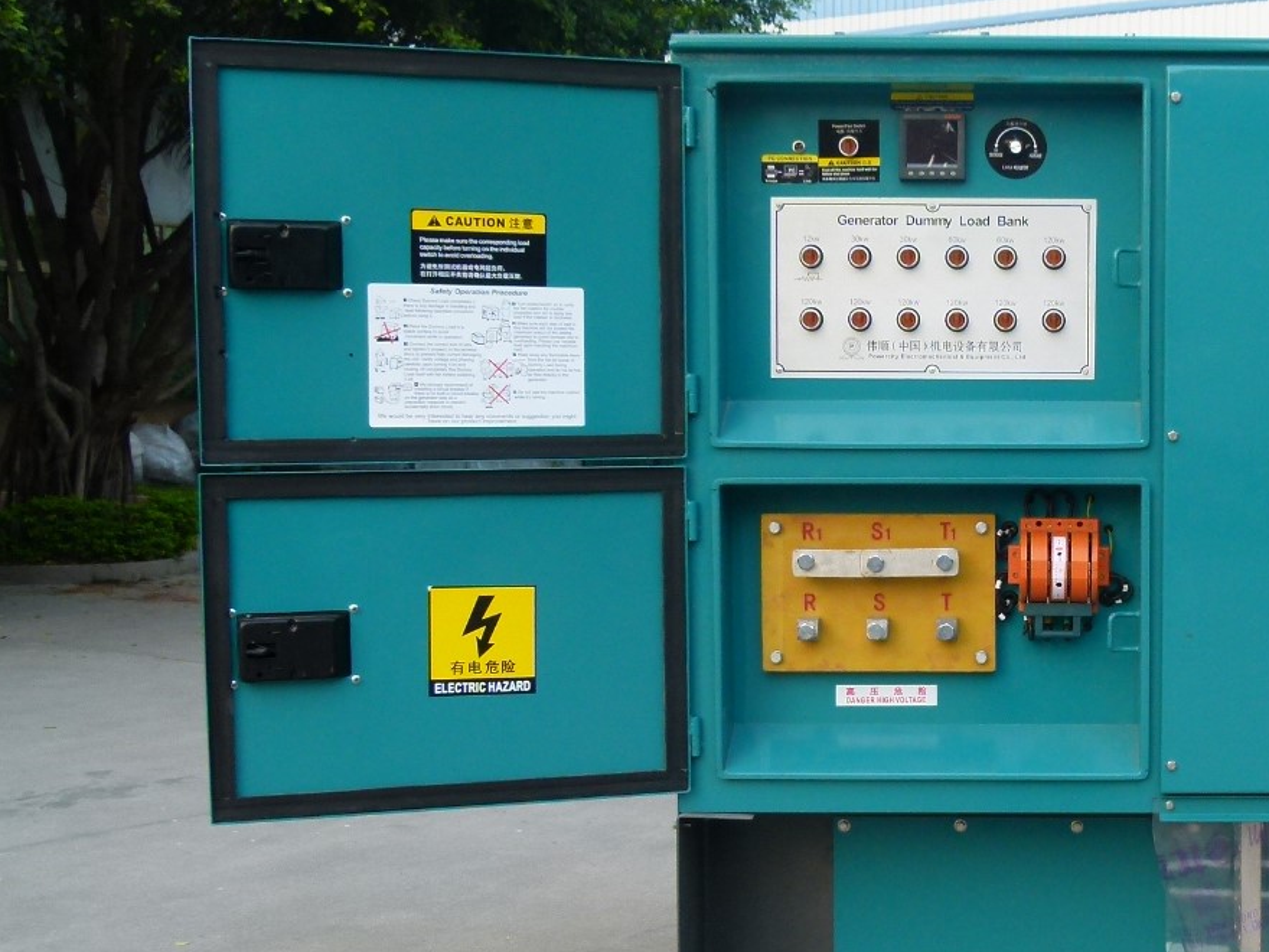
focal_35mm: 60
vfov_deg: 24.4
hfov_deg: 30.9
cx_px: 1106
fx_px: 2200
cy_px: 561
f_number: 3
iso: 100
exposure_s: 1/60
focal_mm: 5.9
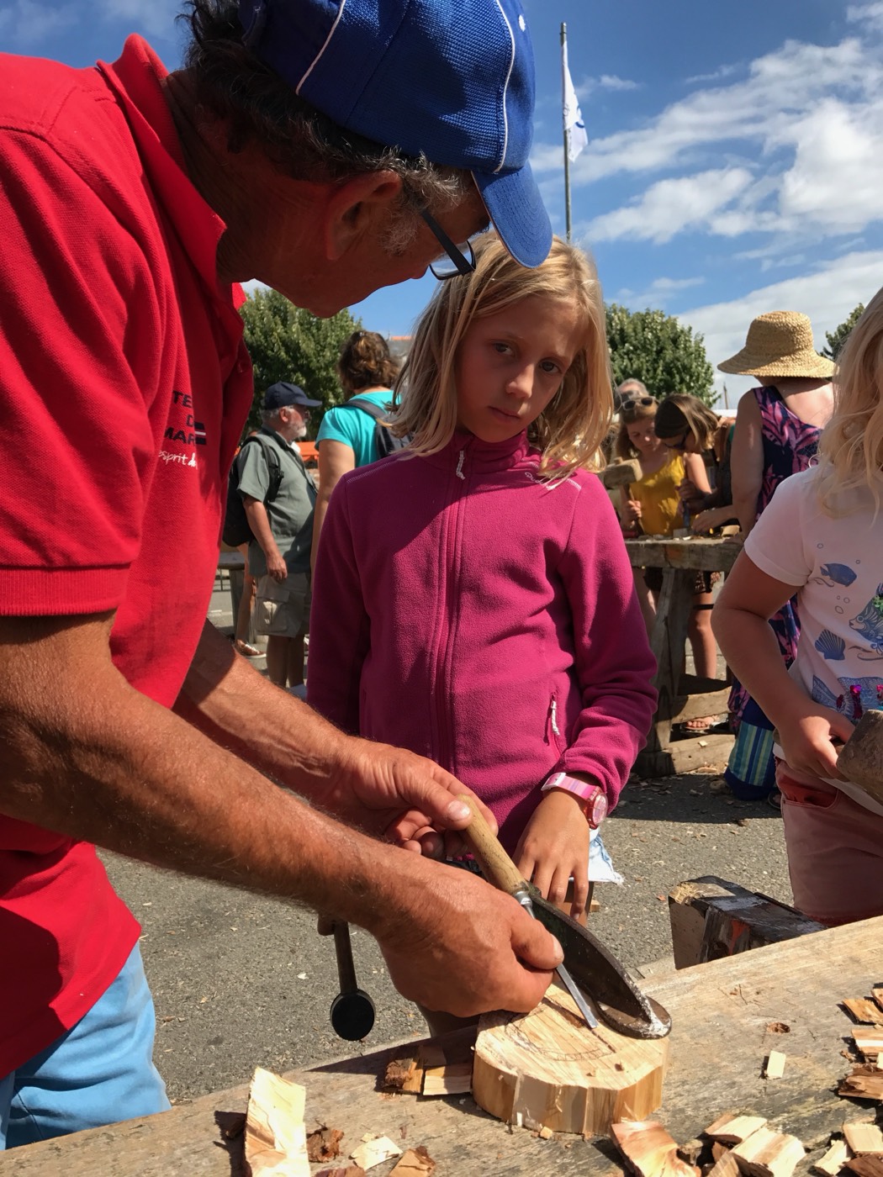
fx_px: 952
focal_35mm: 28
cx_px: 442
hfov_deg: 49.7
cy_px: 588
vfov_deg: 63.4
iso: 20
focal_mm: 3.99
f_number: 1.8
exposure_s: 1/1808
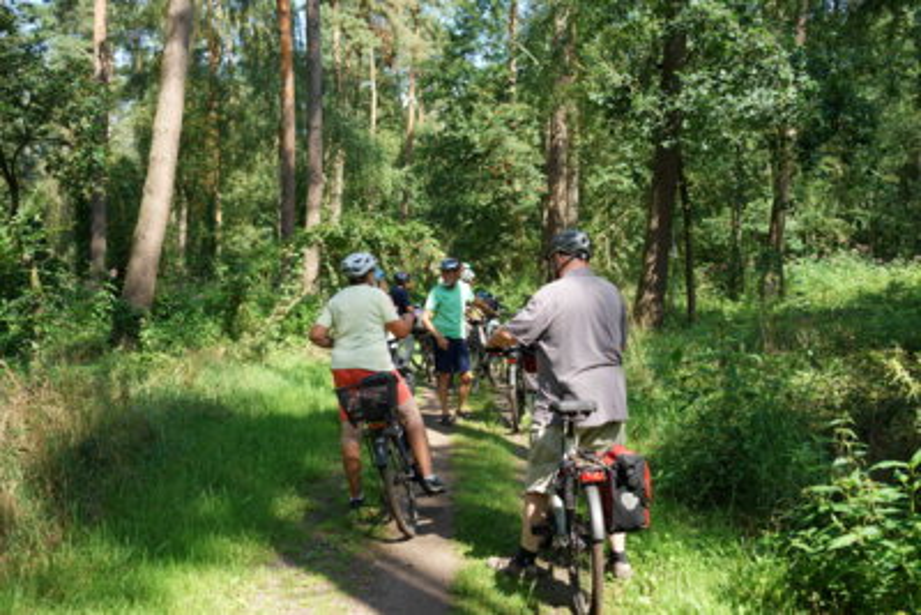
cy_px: 308
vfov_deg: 37.9
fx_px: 896
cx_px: 460
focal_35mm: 35
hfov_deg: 54.4
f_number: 4.5
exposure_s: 1/250
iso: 100
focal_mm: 35
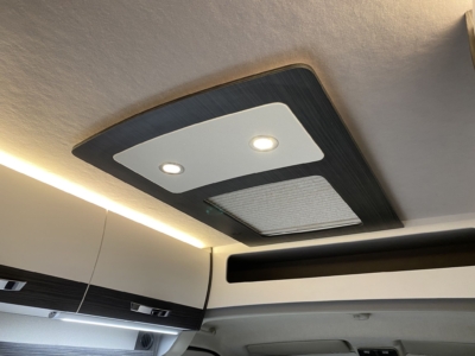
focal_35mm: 26
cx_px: 238
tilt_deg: +27.7
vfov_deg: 53.1
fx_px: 357
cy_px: 178
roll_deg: -0.9
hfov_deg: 67.3
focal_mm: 4.25
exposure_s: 1/60
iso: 160
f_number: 1.8
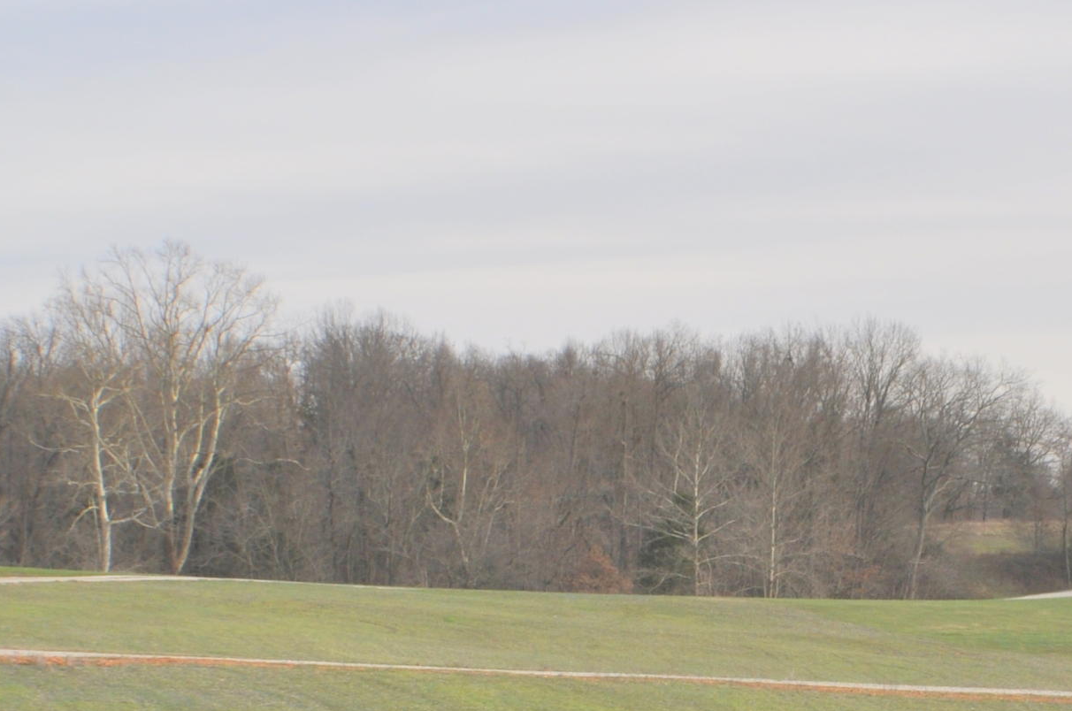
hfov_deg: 13.1
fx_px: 4638
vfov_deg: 8.7
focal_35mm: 156
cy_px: 639
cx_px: 908
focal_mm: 42
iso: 200
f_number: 11
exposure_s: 1/200
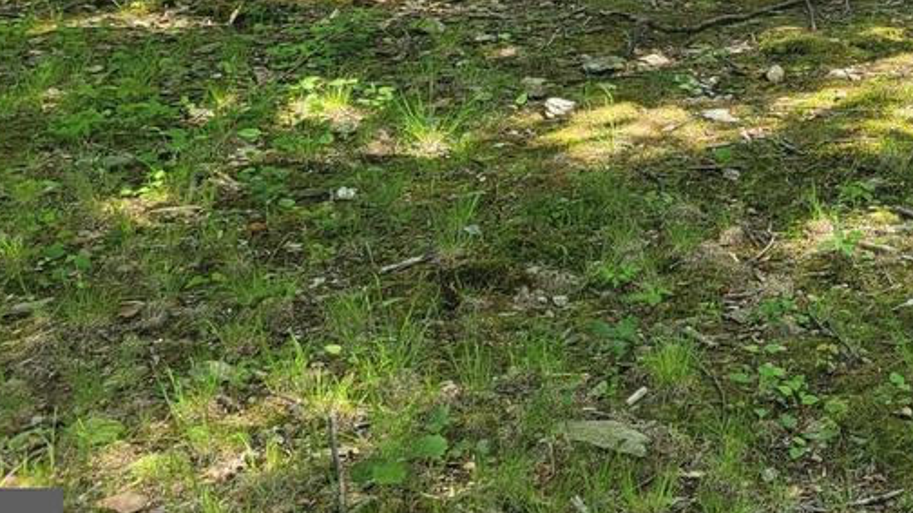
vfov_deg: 13.5
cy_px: -386
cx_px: 1049
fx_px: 1960
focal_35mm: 81
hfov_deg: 24.2
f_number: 1.8
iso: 40
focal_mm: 5.4
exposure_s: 1/276
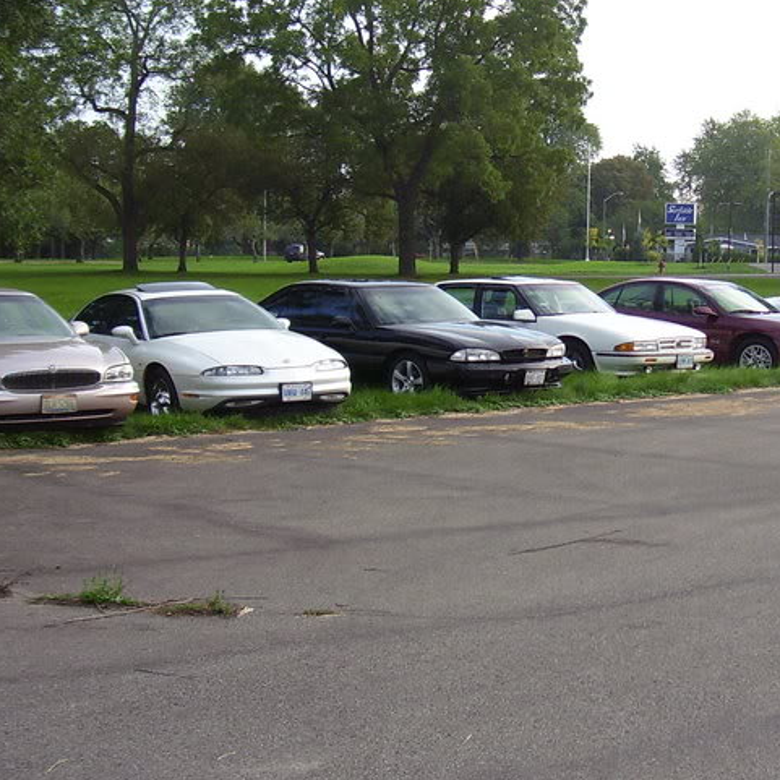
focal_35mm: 79
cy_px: 331
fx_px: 2014
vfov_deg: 21.9
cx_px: 666
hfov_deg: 21.5
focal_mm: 7
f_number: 3
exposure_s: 1/500
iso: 80
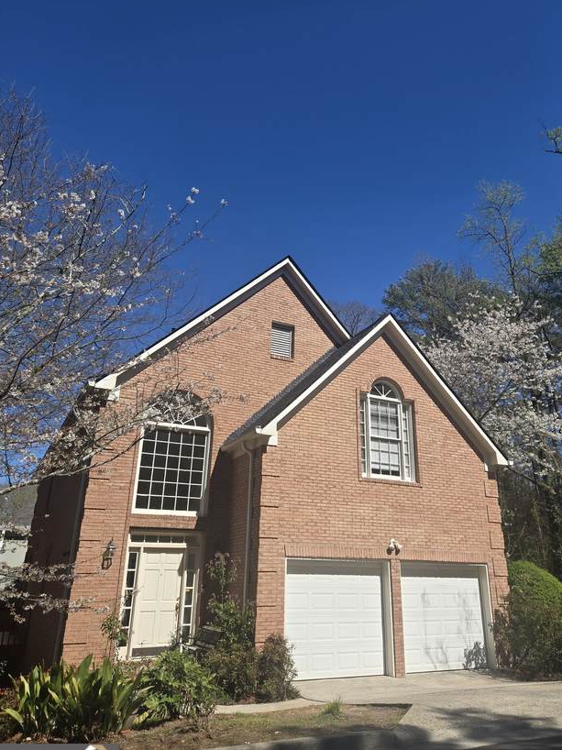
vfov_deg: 65.3
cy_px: 347
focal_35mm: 27
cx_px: 317
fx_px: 585
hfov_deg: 51.2
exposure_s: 1/2240
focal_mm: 5.4
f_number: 1.8
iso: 25
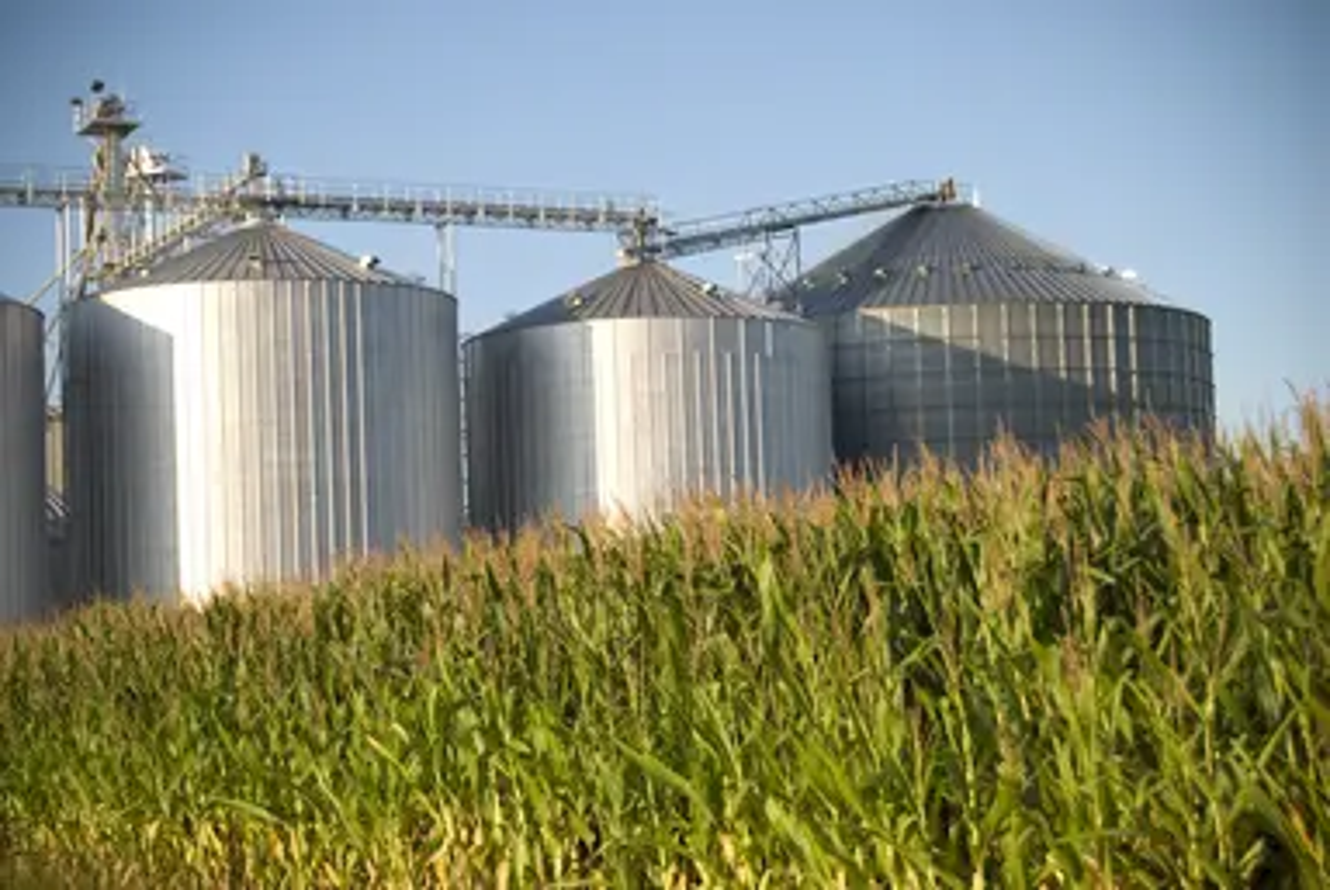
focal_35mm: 82
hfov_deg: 24.6
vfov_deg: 16.6
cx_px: 665
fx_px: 3051
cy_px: 445
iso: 200
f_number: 7.1
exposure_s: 1/200
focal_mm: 55
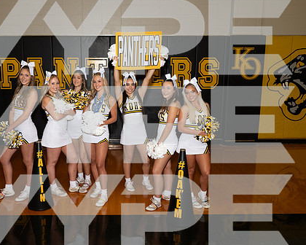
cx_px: 109
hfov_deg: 50.8
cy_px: 125
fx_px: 317
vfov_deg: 42.2
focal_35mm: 35
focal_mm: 27
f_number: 6.3
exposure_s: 1/250
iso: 1600
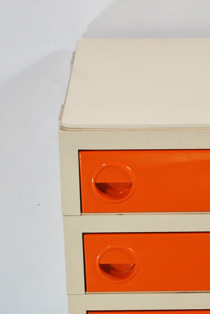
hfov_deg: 9.3
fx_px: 1282
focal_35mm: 147
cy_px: 264
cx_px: 208
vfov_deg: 13.9
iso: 200
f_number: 5
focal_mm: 38
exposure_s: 1/100
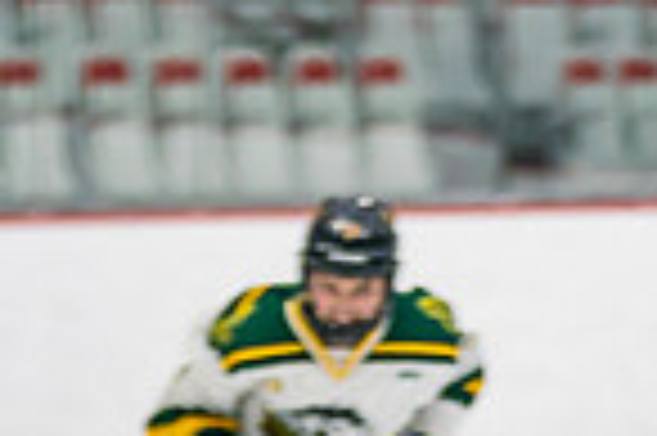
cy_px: 802
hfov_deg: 2.5
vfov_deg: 1.6
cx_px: 729
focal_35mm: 837
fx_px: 15258
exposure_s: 1/640
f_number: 2.8
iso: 800
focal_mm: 165
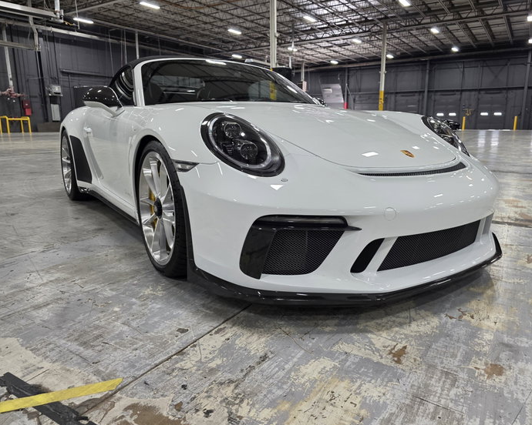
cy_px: 209
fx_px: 394
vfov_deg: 56.8
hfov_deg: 68.0
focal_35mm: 25
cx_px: 289
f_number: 1.7
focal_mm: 6.3
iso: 200
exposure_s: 1/120
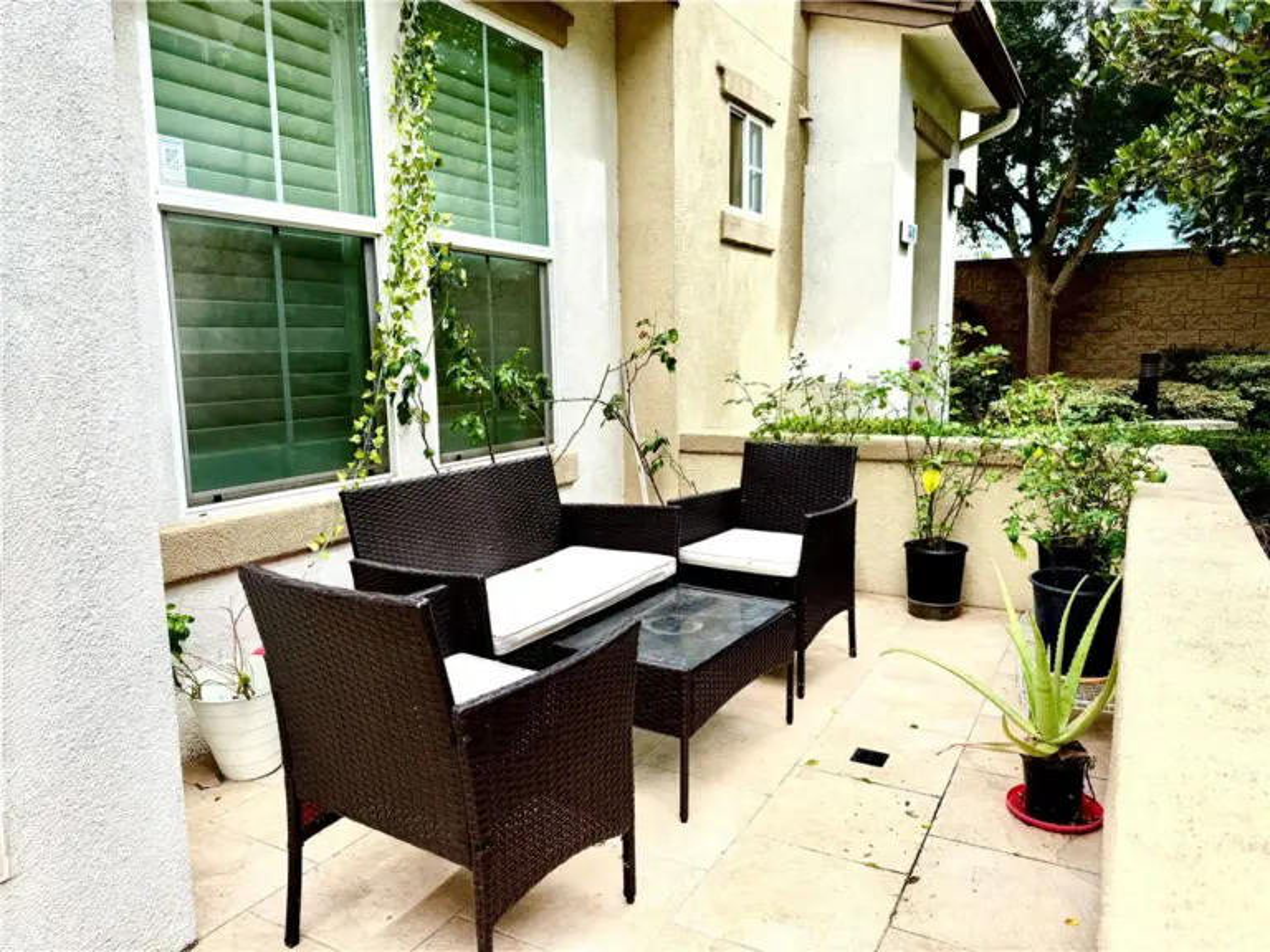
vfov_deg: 56.8
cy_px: 476
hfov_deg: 71.6
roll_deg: +0.6
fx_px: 881
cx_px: 635
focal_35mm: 24
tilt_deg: -8.2
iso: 80
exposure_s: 1/1553
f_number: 1.78
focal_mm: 6.76
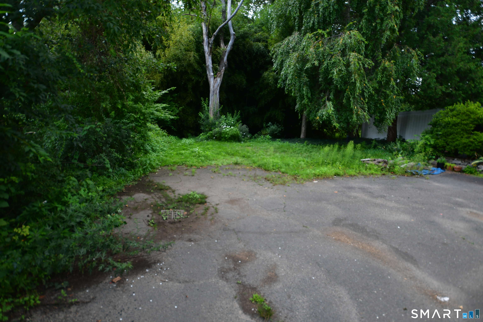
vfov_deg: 63.2
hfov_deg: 85.4
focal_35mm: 20
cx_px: 242
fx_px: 262
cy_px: 161
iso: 100
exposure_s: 1/80
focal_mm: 13
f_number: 4.5
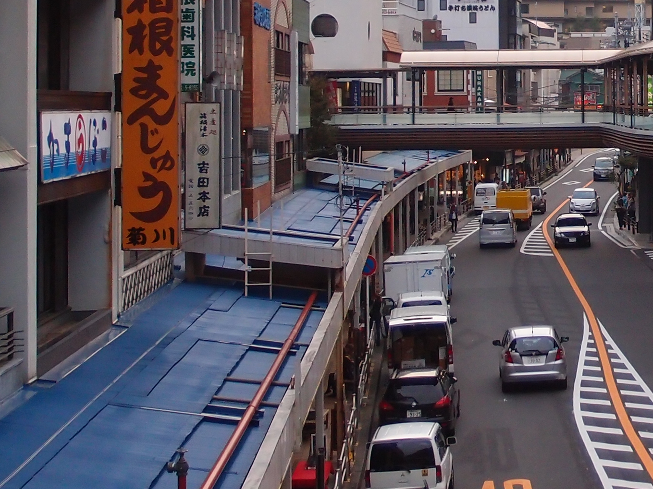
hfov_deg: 18.5
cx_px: 731
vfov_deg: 14.3
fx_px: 1924
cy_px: 42
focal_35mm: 102
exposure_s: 1/60
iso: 200
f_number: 2
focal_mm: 8.16
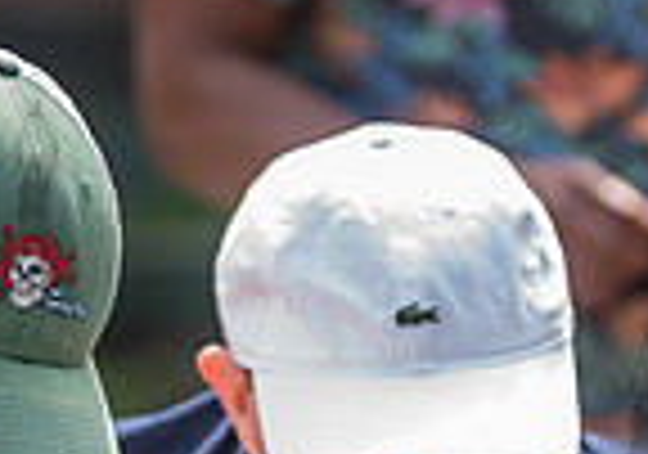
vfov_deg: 1.5
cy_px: 527
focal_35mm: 936
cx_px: 63
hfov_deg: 2.2
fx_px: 17121
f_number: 4
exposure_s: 1/200
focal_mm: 200
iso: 100
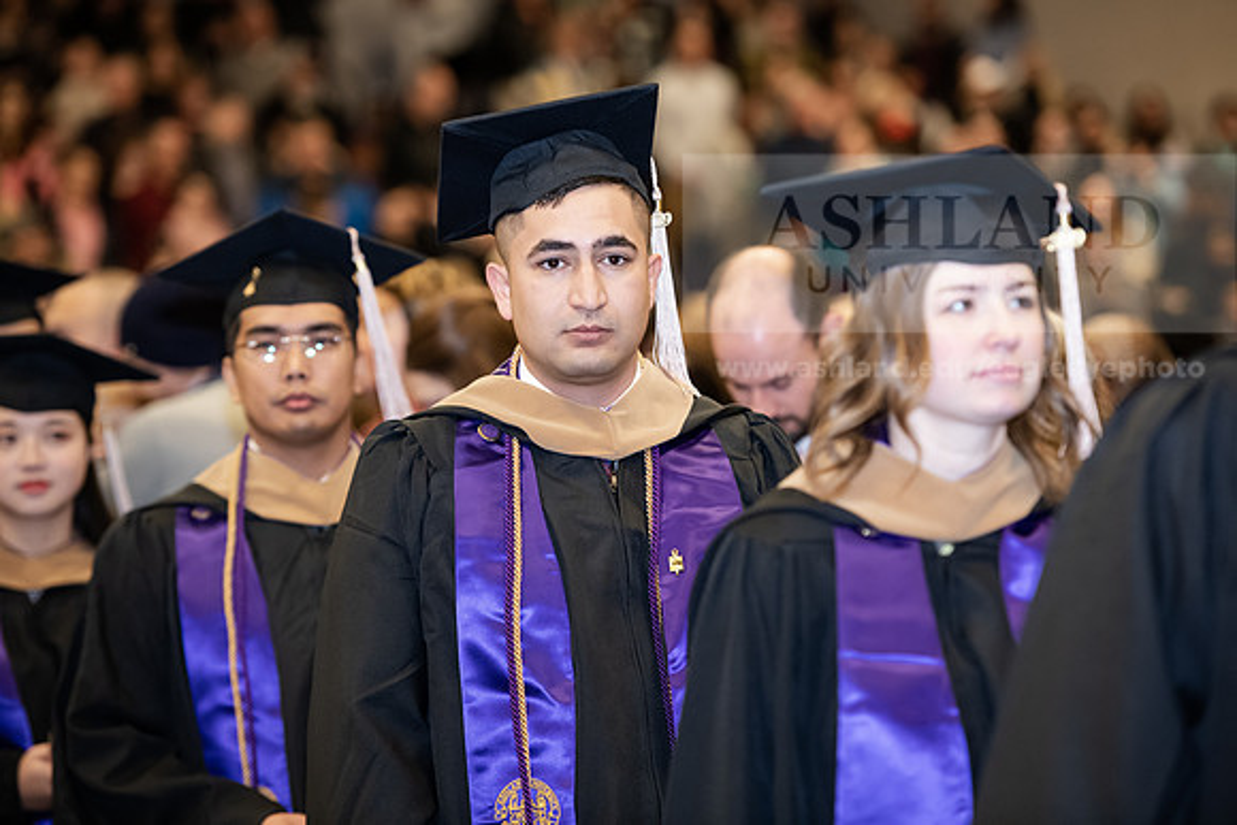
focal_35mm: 140
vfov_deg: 9.8
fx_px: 4811
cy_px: 412
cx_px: 618
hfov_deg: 14.7
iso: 2500
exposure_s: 1/200
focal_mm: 140
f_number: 3.2
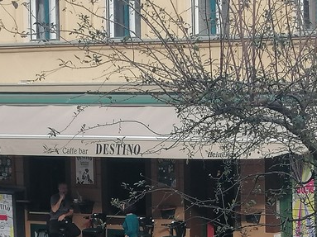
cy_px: 324
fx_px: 1446
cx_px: 178
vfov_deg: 9.2
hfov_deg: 12.5
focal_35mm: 158
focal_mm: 3.95
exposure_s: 1/344
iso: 50
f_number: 1.8
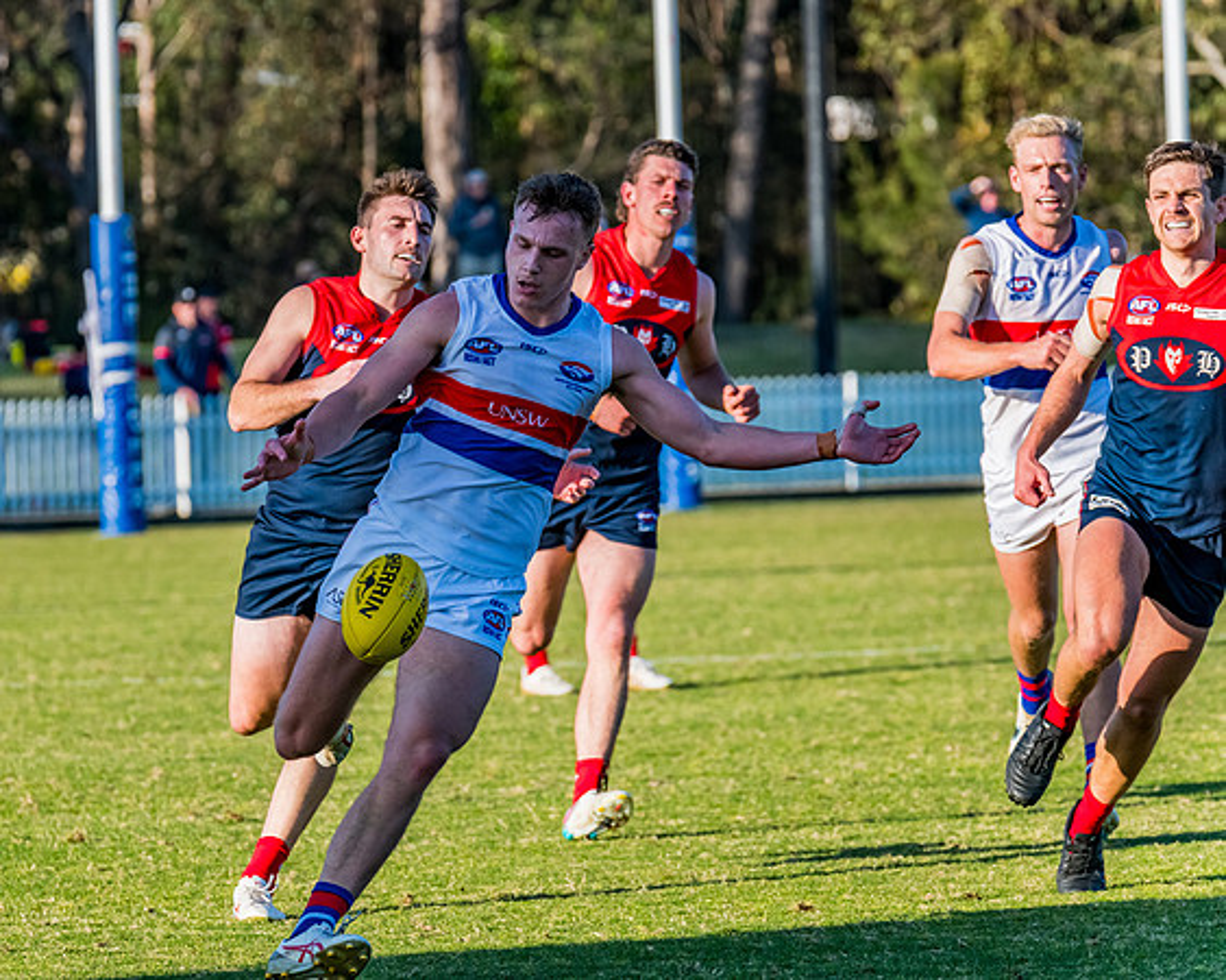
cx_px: 490
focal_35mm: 349
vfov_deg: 4.4
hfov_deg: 5.5
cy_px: 490
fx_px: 12663
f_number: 10
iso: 800
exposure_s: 1/1600
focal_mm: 310
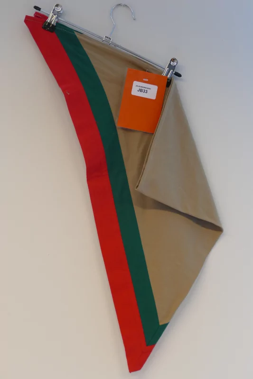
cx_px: 126
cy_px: 190
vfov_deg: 28.1
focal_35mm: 72
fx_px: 759
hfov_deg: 18.9
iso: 640
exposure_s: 1/80
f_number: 3.7
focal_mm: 26.28
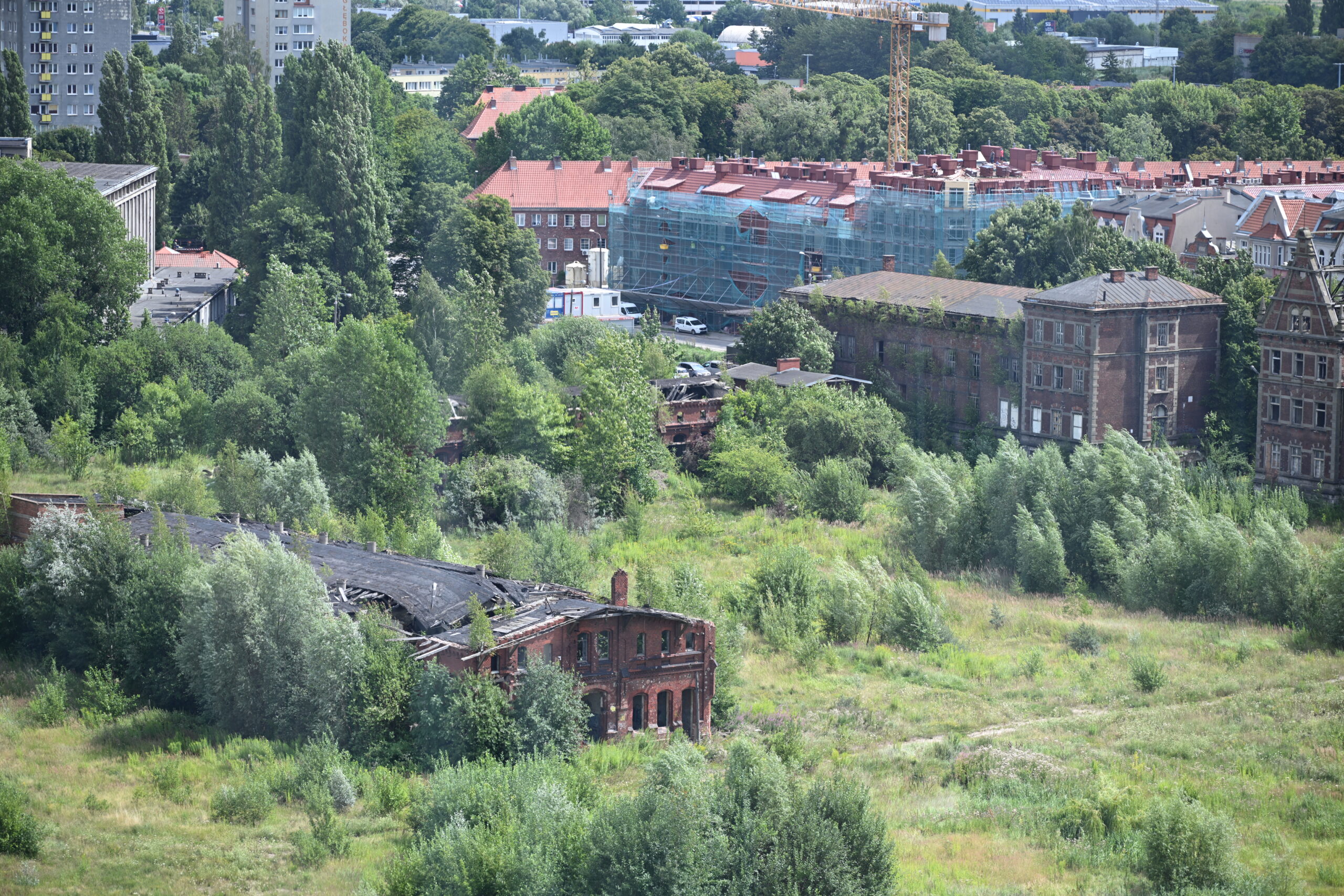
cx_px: 672
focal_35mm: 120
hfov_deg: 17.1
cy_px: 448
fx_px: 4480
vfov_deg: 11.4
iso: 100
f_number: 4.5
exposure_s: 1/320
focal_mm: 120
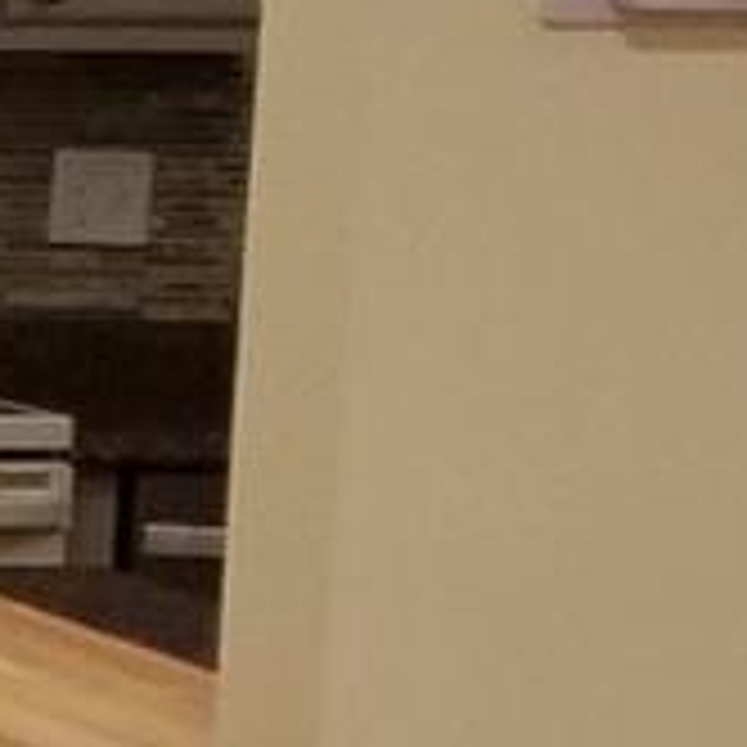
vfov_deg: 8.4
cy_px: 261
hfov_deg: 6.4
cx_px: -2444
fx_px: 5078
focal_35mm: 208
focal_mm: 4.2
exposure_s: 1/60
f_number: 1.7
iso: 160
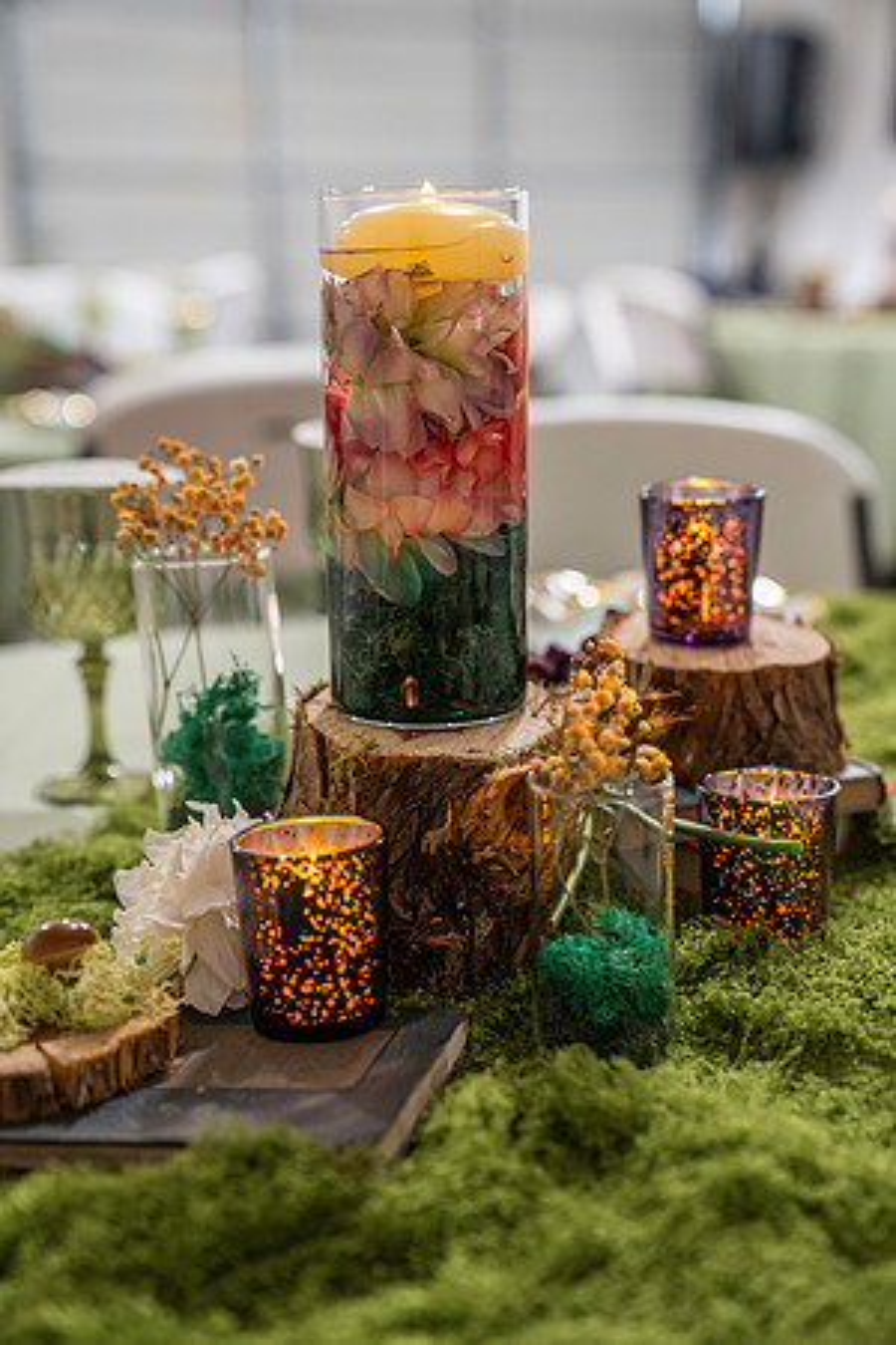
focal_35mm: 57
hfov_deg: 23.8
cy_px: 672
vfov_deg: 35.1
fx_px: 2128
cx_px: 448
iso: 2000
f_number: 3.2
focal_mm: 57
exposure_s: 1/30
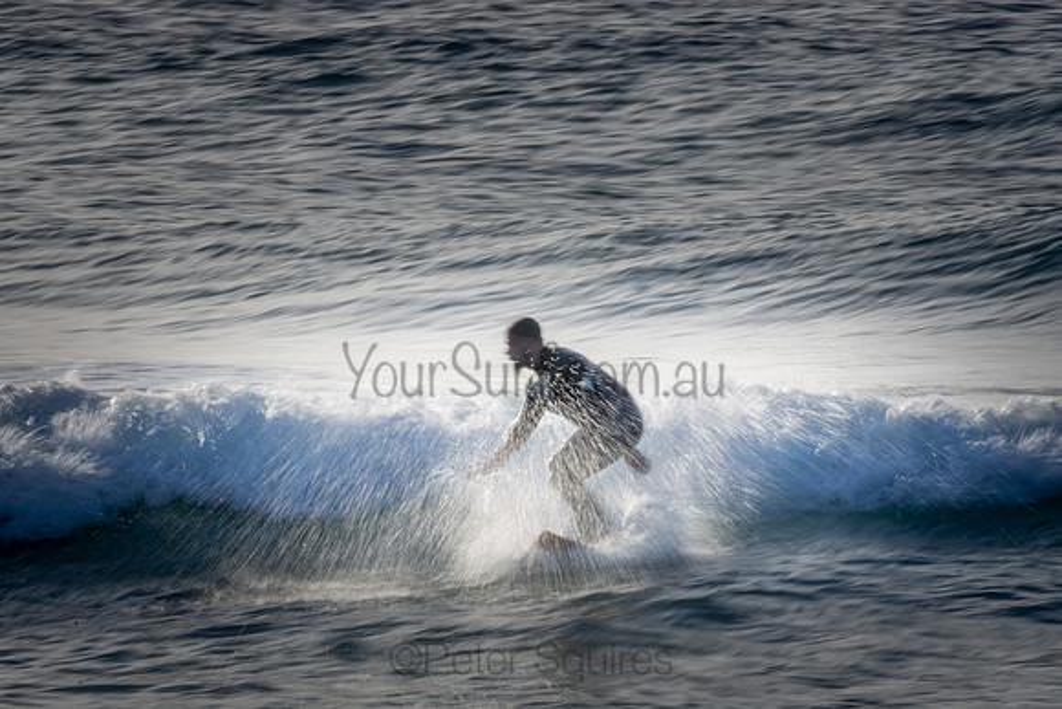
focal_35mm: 821
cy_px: 388
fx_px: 24236
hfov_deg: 2.5
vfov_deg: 1.7
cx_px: 582
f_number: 32
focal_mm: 500
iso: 100
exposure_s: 1/20
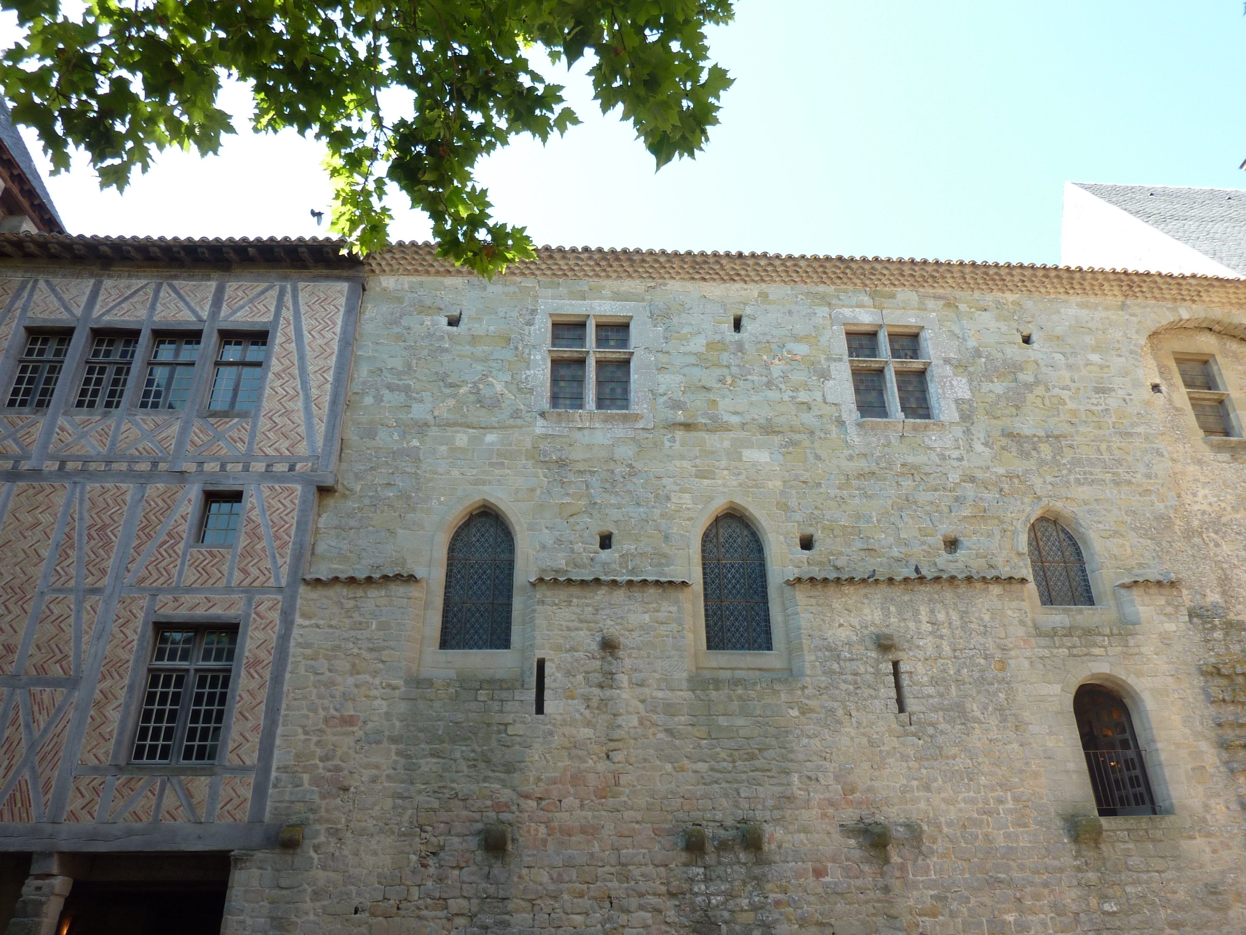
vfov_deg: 54.9
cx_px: 623
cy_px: 468
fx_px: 900
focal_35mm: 25
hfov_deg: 69.4
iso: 80
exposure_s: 1/125
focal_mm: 4.1
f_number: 4
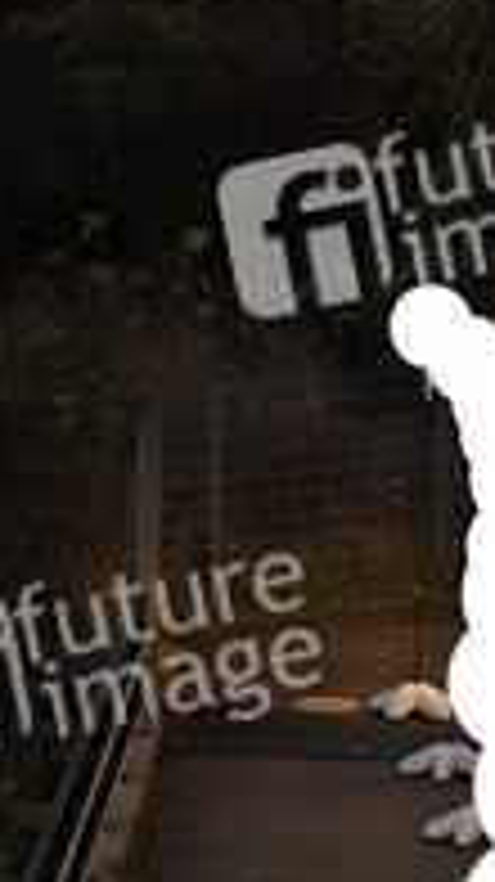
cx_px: 580
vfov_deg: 9.6
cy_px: 436
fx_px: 5236
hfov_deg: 5.4
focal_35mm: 224
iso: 1000
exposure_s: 1/60
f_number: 2.5
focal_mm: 105
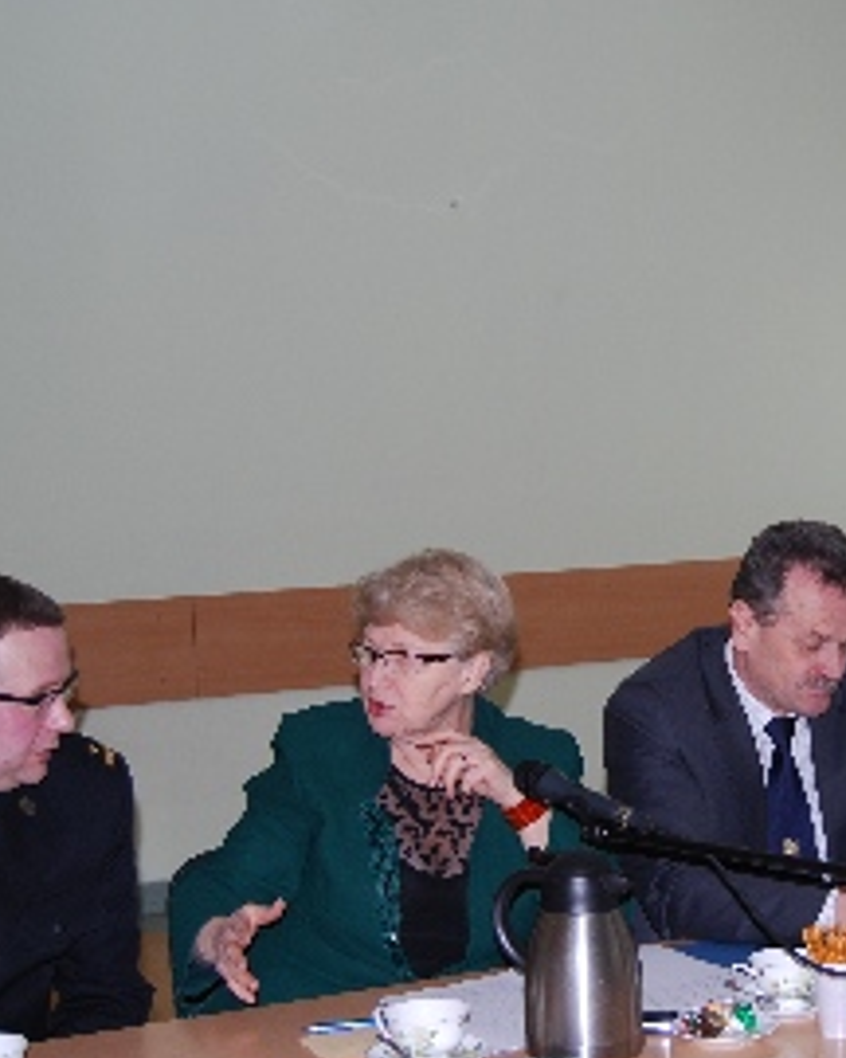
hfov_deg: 22.2
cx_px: 650
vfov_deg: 27.9
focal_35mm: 68
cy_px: 625
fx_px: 2128
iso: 200
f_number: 4.2
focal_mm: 26
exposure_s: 1/60
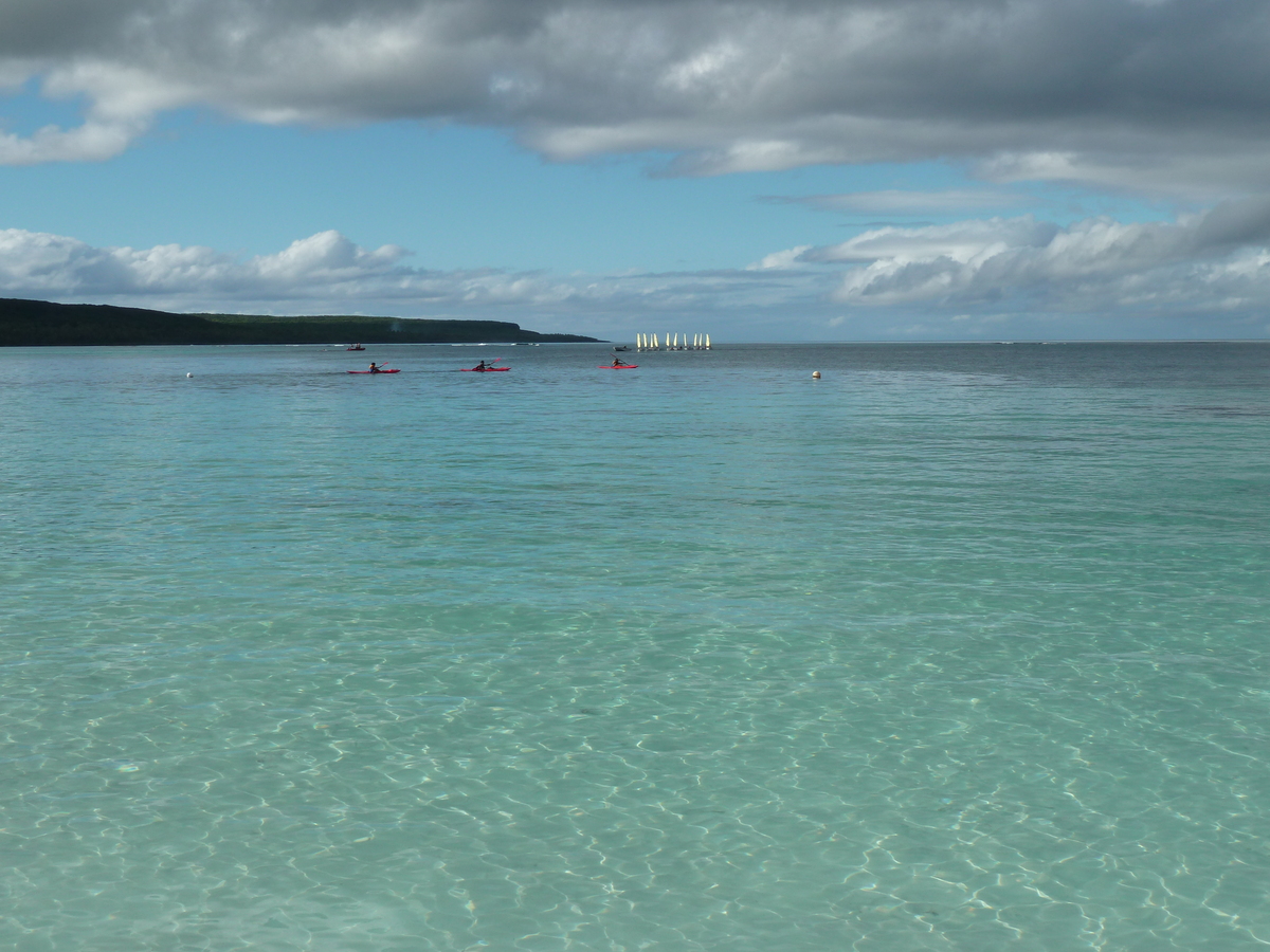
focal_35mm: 44
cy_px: 476
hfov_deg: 42.9
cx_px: 635
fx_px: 1614
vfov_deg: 32.9
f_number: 3.7
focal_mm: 7.3
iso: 80
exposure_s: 1/1000
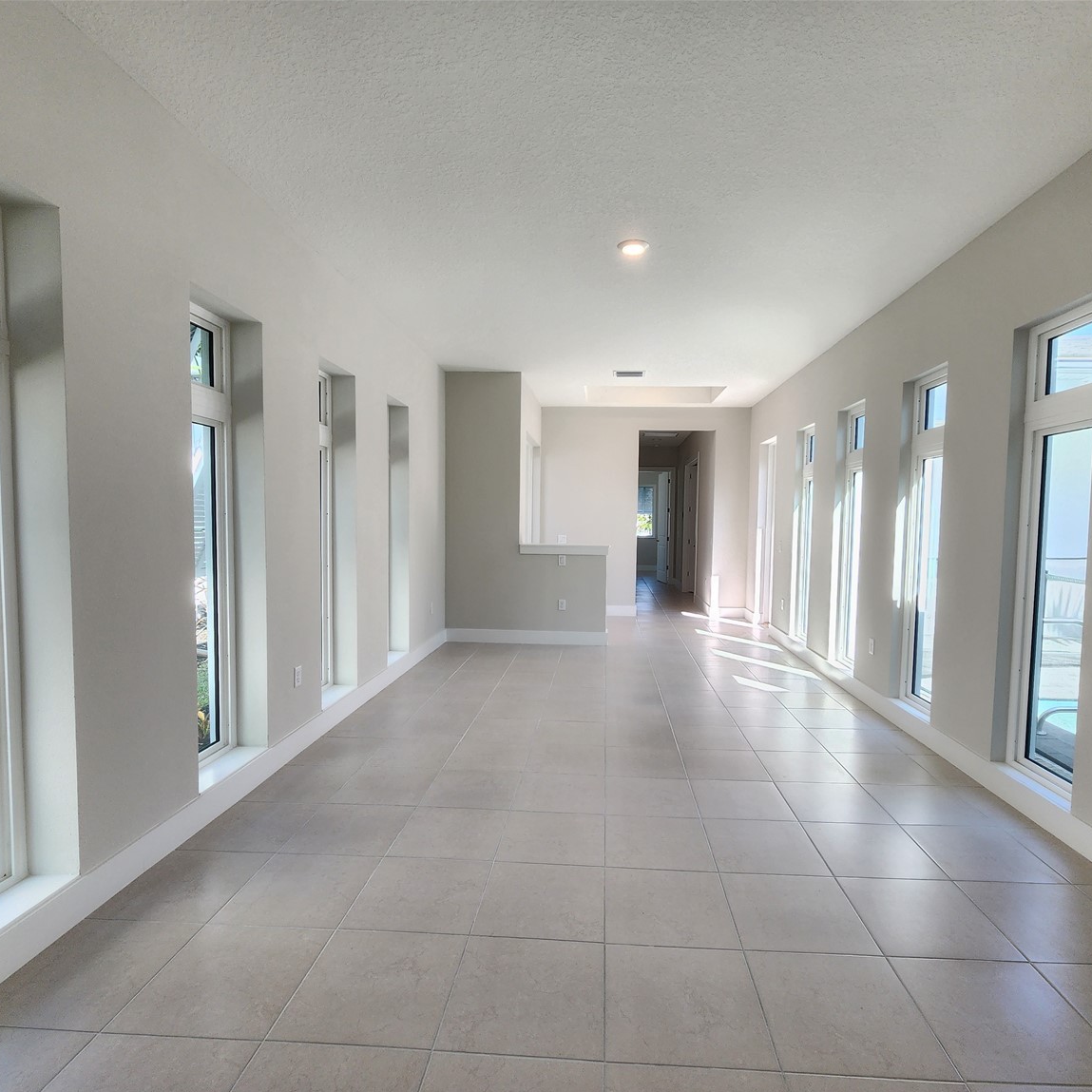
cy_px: 569
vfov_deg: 87.4
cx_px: 585
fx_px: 571
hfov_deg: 87.3
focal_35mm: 16
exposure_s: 1/120
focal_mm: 2.2
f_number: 2.2
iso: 100
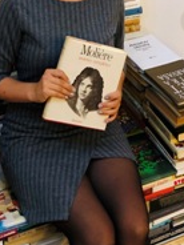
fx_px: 482
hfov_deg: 21.5
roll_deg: -0.9
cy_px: -47
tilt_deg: -14.3
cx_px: 133
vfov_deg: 25.7
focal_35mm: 68
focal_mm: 3.99
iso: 100
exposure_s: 1/9
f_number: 1.8
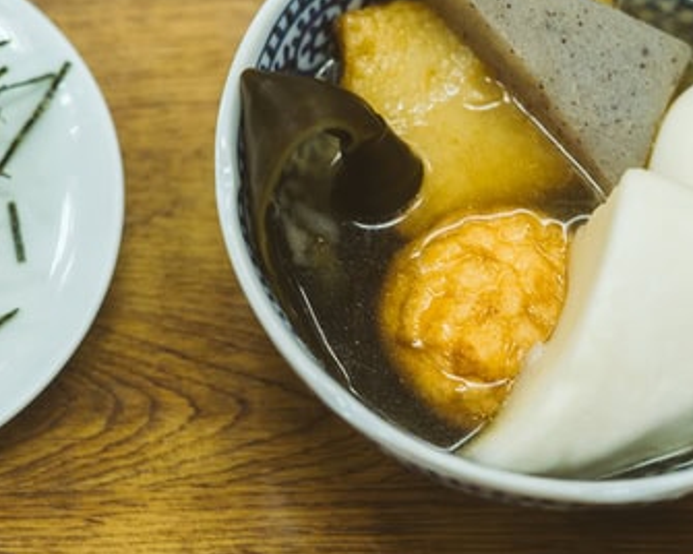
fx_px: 2584
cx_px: 319
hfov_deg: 15.3
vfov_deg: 12.2
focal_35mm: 126
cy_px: 267
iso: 400
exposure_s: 1/100
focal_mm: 50
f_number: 2.2
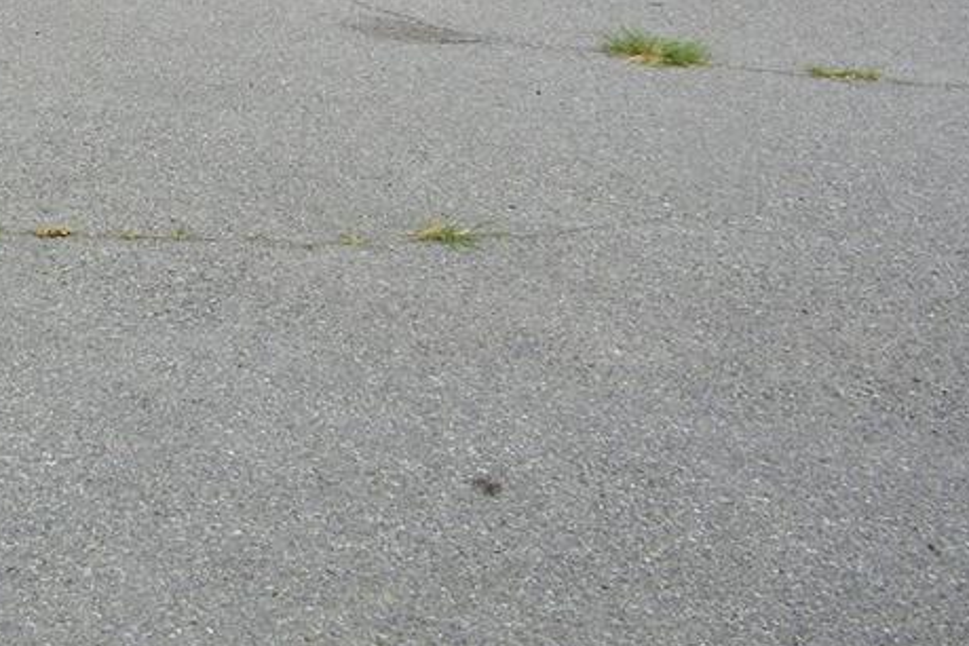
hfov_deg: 30.1
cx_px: 171
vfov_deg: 19.8
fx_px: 1749
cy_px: -108
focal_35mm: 65
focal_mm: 5
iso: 80
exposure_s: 1/250
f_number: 7
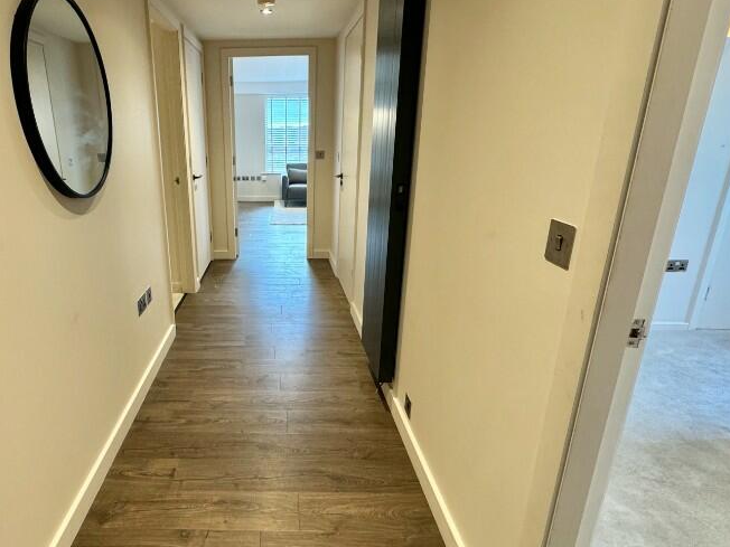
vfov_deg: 61.1
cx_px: 268
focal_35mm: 22
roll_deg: +0.8
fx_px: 464
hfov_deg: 74.9
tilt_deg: -17.2
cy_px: 279
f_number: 2.2
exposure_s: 1/50
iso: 250
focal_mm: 2.22
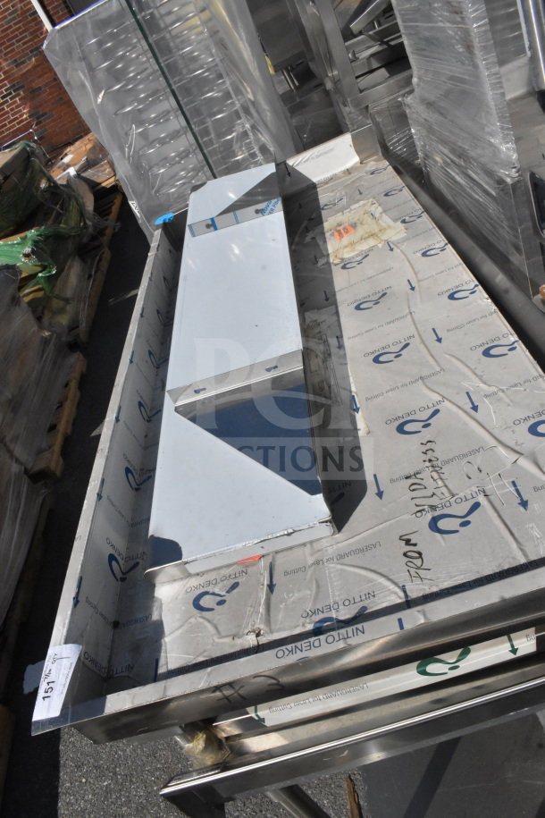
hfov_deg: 47.9
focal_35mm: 27
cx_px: 272
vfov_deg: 67.4
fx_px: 613
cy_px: 409
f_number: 22
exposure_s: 1/4000
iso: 4000
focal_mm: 18
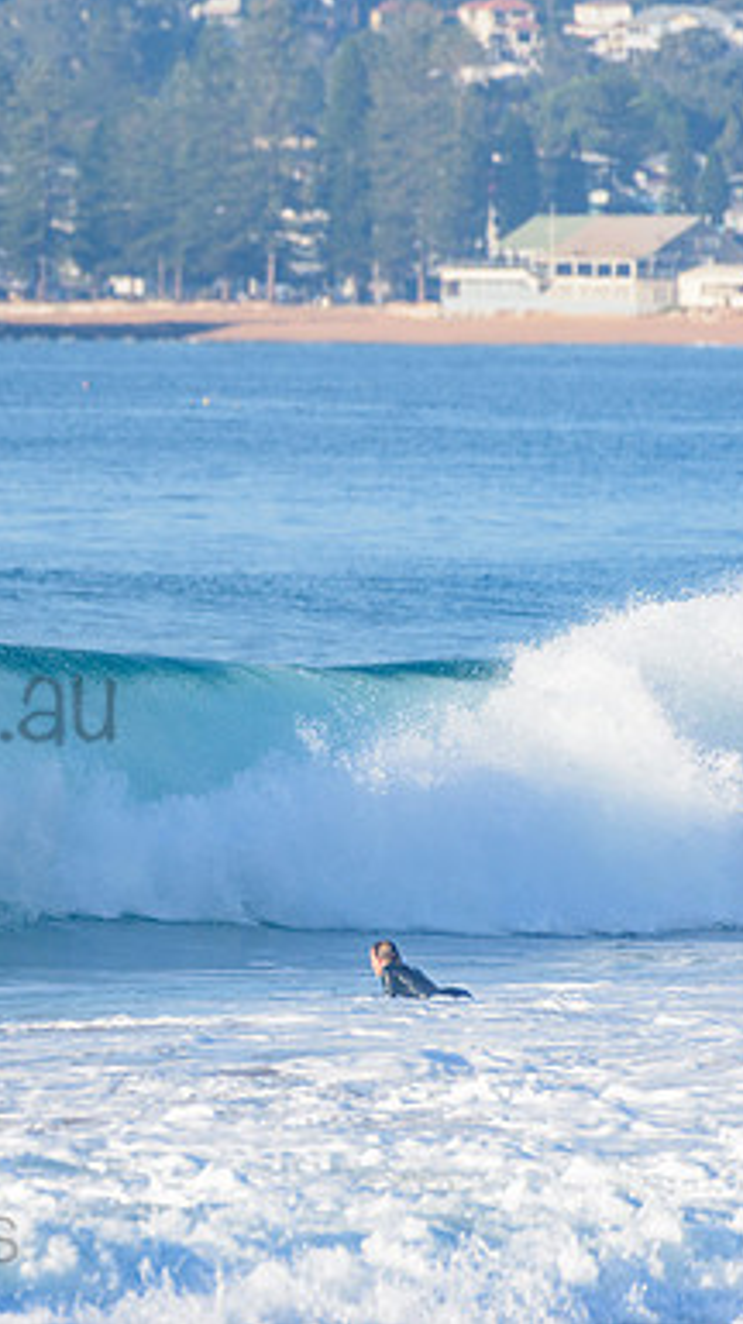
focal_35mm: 790
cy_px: 662
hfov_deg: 1.5
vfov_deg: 2.7
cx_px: -248
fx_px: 27724
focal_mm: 500
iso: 280
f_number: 5.6
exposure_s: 1/2000
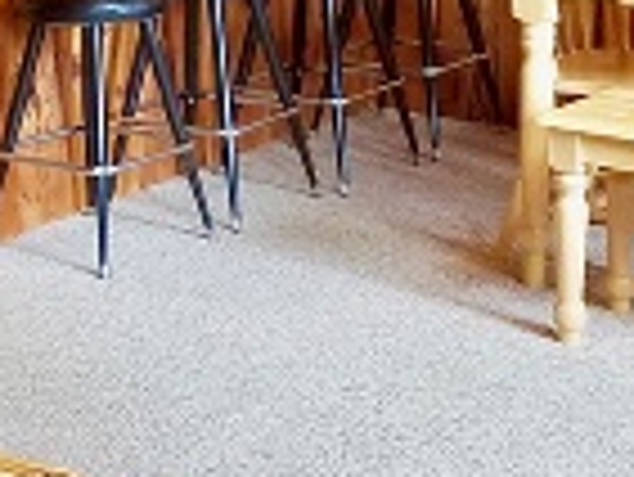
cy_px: -126
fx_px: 2163
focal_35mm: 118
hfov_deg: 16.6
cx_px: 126
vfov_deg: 12.2
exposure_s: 1/30
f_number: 1.7
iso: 160
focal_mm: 4.2
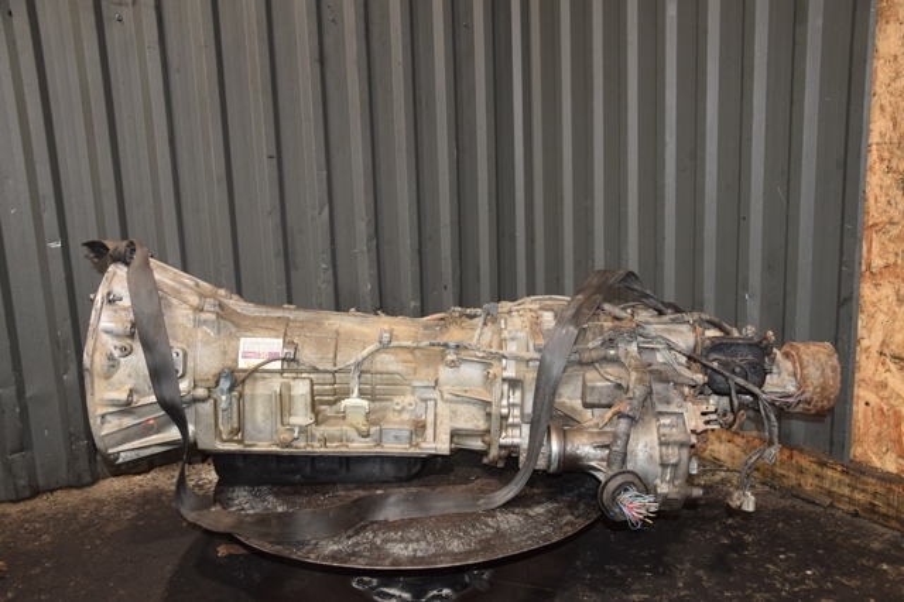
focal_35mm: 36
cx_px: 452
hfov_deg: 53.2
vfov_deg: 36.8
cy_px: 301
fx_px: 903
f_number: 5
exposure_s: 1/60
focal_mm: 24
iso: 800
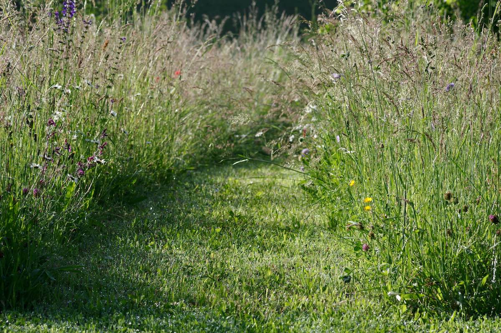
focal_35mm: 150
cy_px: 166
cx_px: 250
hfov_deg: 13.7
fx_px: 2086
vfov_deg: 9.1
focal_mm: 100
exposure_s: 1/800
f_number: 8
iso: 400
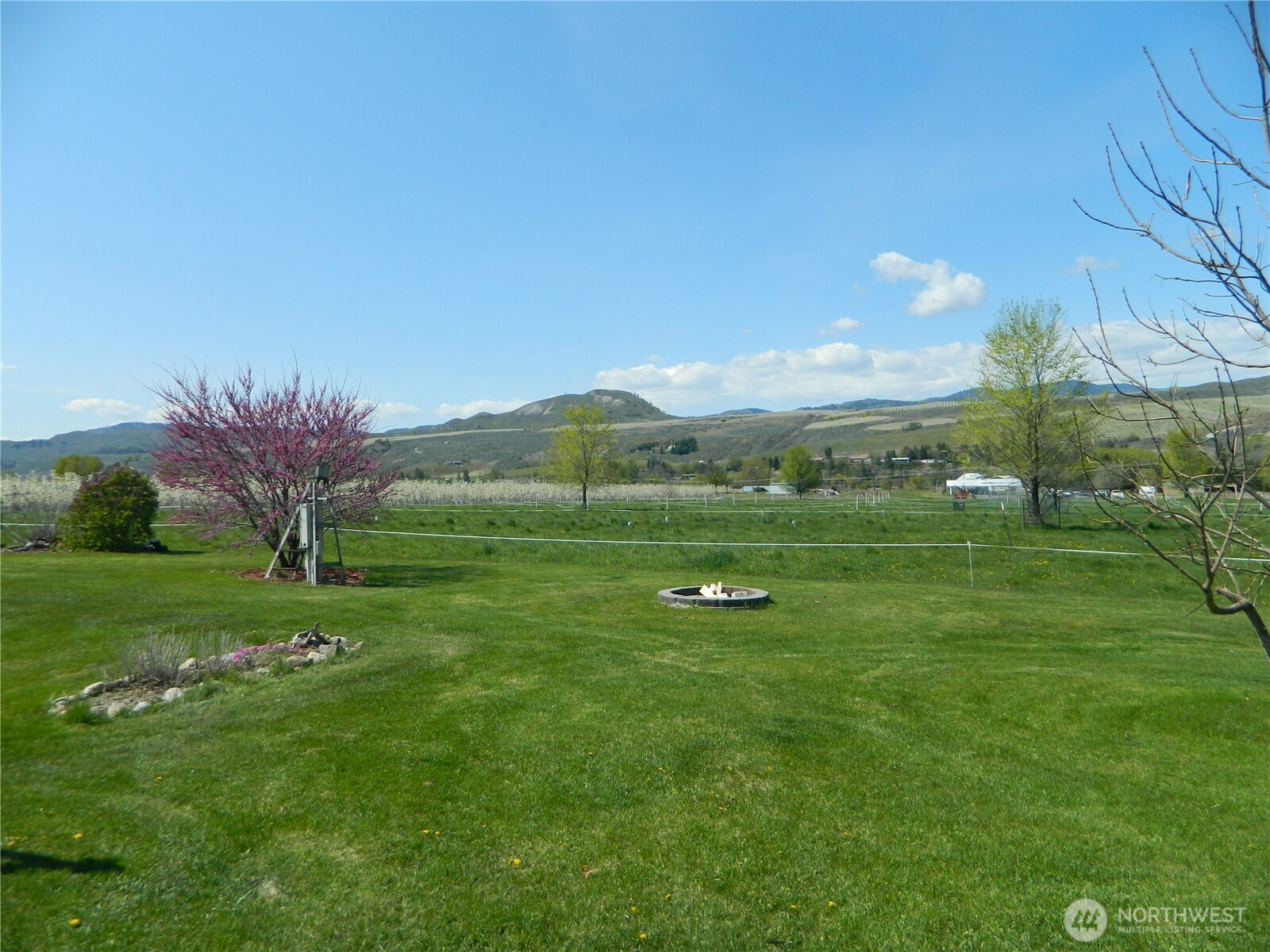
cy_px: 476
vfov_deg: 54.9
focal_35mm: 25
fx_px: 917
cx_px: 635
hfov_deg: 69.4
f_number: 8.7
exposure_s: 1/200
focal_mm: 4.5
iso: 80
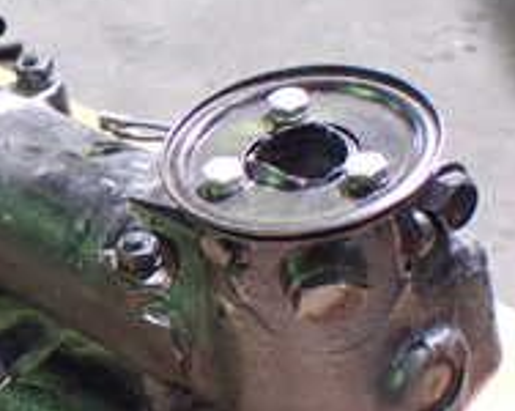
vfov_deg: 12.0
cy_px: 200
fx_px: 1949
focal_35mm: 128
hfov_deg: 14.3
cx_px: -192
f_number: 2.8
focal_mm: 7.31
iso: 800
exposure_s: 1/40
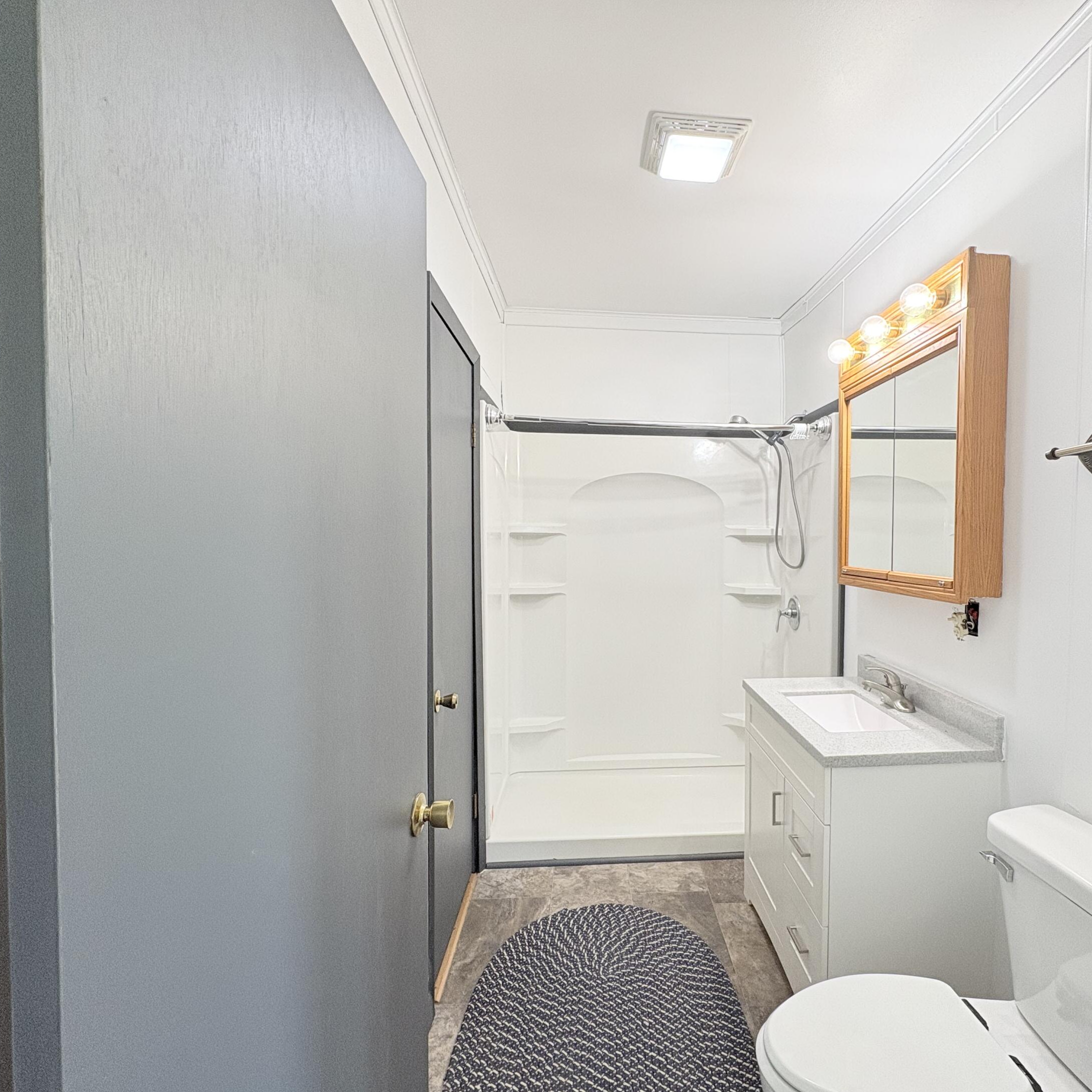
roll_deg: -0.2
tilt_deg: -1.6
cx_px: 638
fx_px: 607
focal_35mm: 17
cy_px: 562
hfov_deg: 83.2
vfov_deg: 83.9
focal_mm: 2.22
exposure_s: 1/60
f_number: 2.2
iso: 125
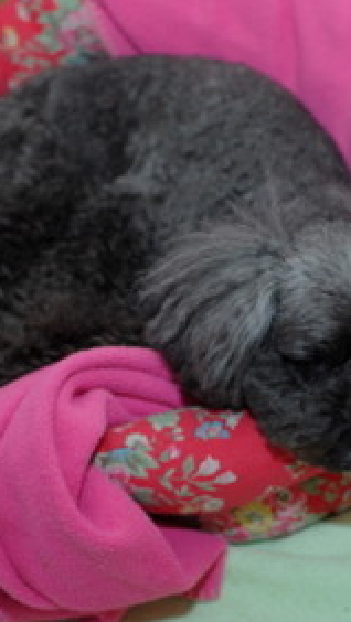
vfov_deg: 24.2
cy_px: 322
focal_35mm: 88
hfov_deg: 13.7
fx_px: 1451
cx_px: 272
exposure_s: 1/60
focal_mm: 35
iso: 200
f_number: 2
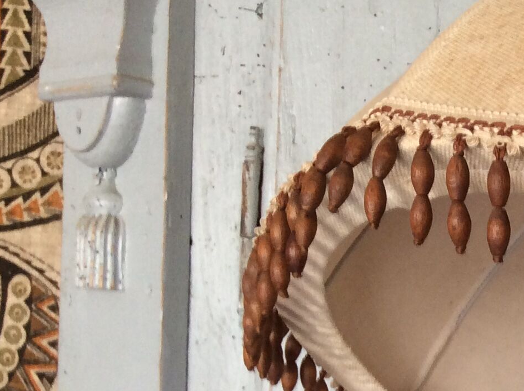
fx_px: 1330
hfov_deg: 20.3
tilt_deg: -1.3
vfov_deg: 16.5
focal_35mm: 88
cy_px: 350
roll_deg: -1.1
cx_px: 692
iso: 50
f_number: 2.4
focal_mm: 3.3
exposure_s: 1/25
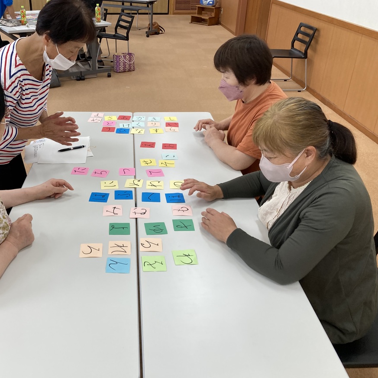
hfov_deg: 47.7
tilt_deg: -25.6
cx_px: 128
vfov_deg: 48.5
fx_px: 420
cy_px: 188
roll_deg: -0.6
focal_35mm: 34
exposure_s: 1/83
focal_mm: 3.99
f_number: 1.8
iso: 80
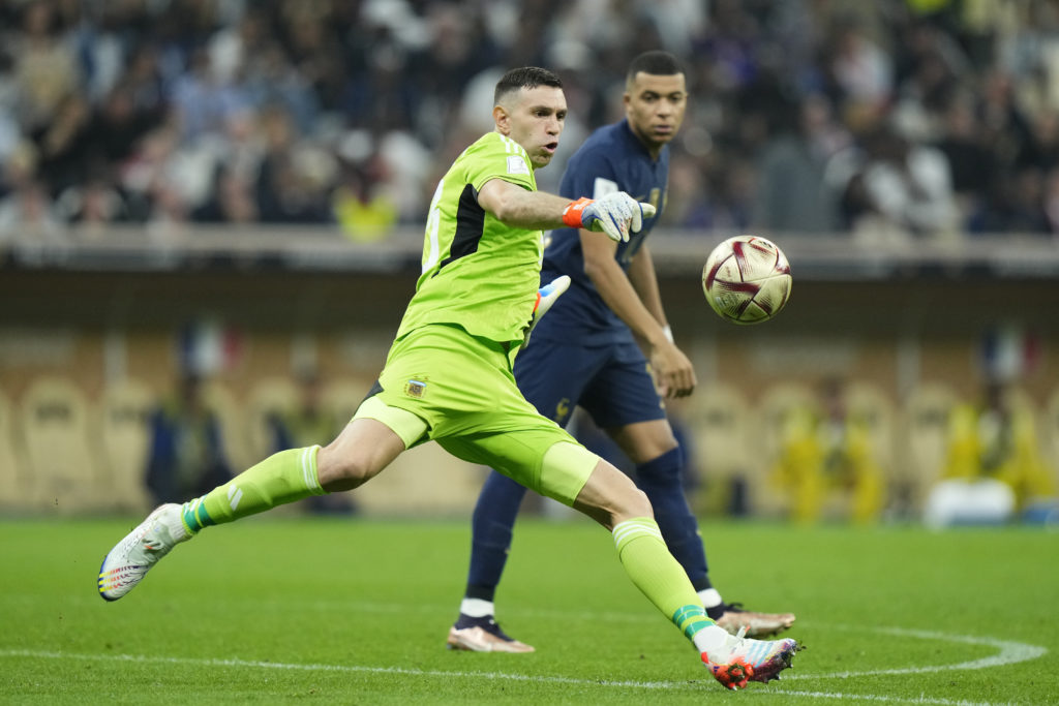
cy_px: 353
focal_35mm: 400
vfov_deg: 3.4
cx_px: 530
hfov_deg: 5.2
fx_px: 11768
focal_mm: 400
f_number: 3.2
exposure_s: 1/1600
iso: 2500
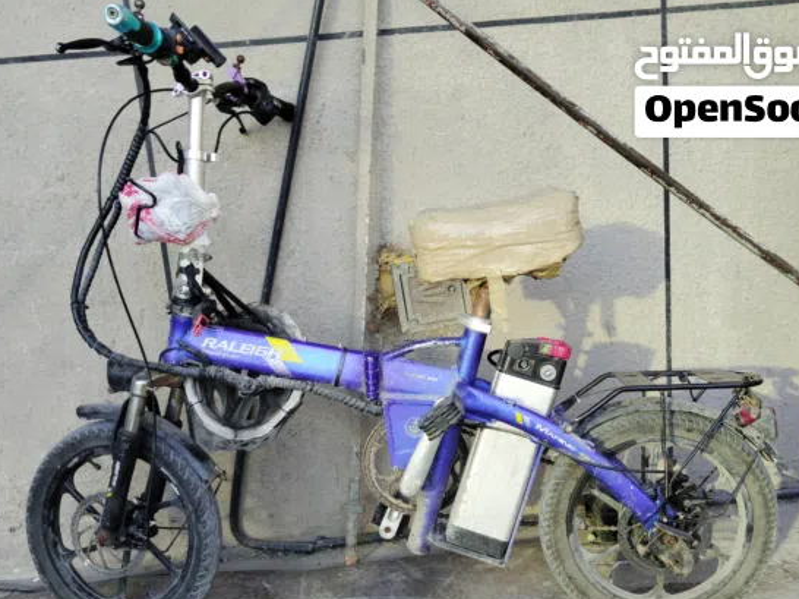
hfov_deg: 54.0
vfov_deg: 41.6
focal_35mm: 34
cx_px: 414
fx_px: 784
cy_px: 349
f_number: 1.8
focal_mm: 4.25
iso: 82
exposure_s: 1/100
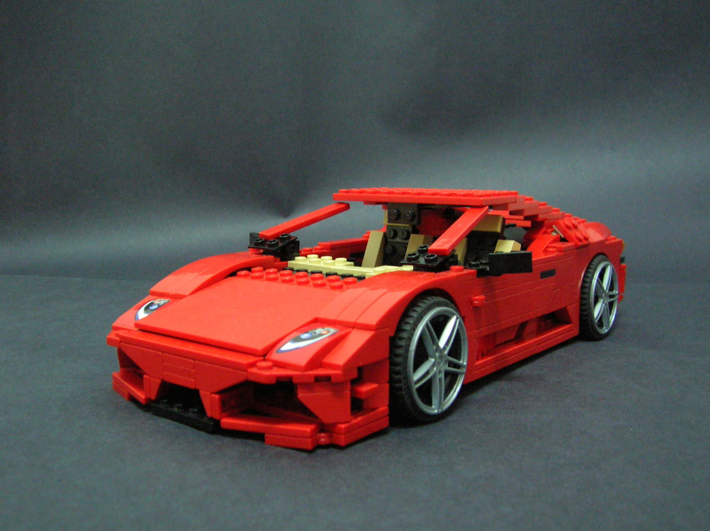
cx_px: 355
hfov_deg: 51.4
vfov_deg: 39.6
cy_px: 266
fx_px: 738
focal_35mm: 36
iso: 200
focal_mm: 6
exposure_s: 1/3.2
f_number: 2.9
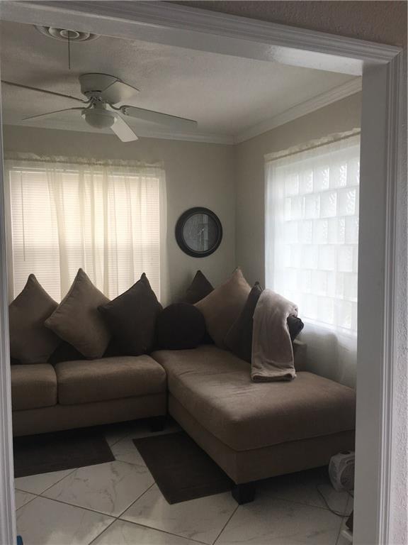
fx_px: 456
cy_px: 272
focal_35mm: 29
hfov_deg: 48.2
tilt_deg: -2.9
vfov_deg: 61.7
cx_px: 204
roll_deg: -0.4
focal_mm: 4.15
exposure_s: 1/100
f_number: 2.2
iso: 40
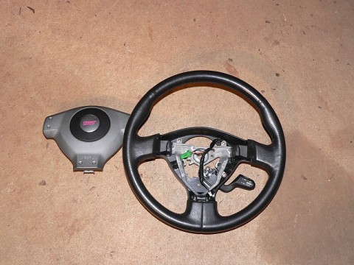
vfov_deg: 32.9
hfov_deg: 42.9
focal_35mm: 44
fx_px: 450
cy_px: 132
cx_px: 177
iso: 100
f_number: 2.8
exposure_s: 1/60
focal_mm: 7.4
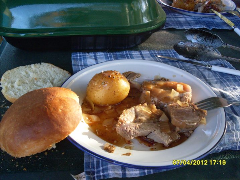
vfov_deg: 37.7
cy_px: 90
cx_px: 120
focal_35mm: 38
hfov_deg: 49.0
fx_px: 264
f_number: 2.8
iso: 100
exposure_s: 1/60
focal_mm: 6.3
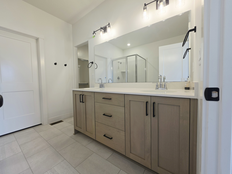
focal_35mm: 13
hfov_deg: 106.2
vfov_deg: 89.9
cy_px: 87
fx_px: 87
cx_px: 116
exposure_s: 1/120
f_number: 1.9
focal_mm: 2.2
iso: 32
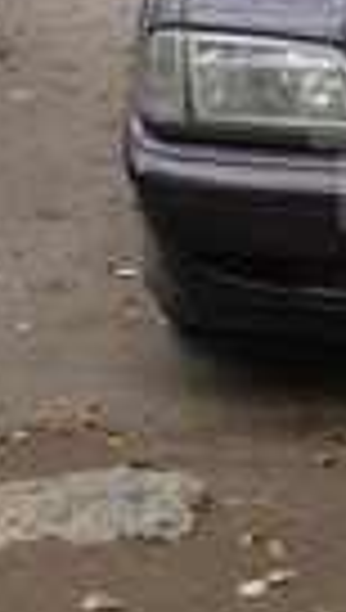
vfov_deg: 16.3
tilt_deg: -13.2
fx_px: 2126
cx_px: 656
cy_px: 180
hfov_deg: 8.9
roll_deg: +0.5
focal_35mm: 131
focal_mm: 4.12
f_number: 2.4
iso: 50
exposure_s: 1/132
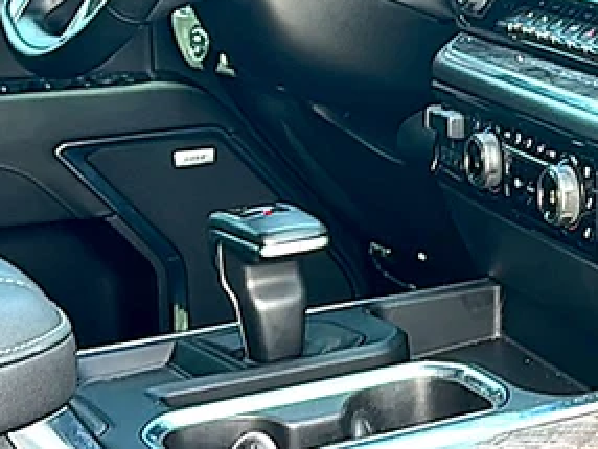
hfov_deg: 19.9
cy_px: 174
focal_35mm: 93
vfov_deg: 15.9
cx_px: 698
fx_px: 1608
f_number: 1.78
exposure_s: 1/95
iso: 64
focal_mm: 6.86
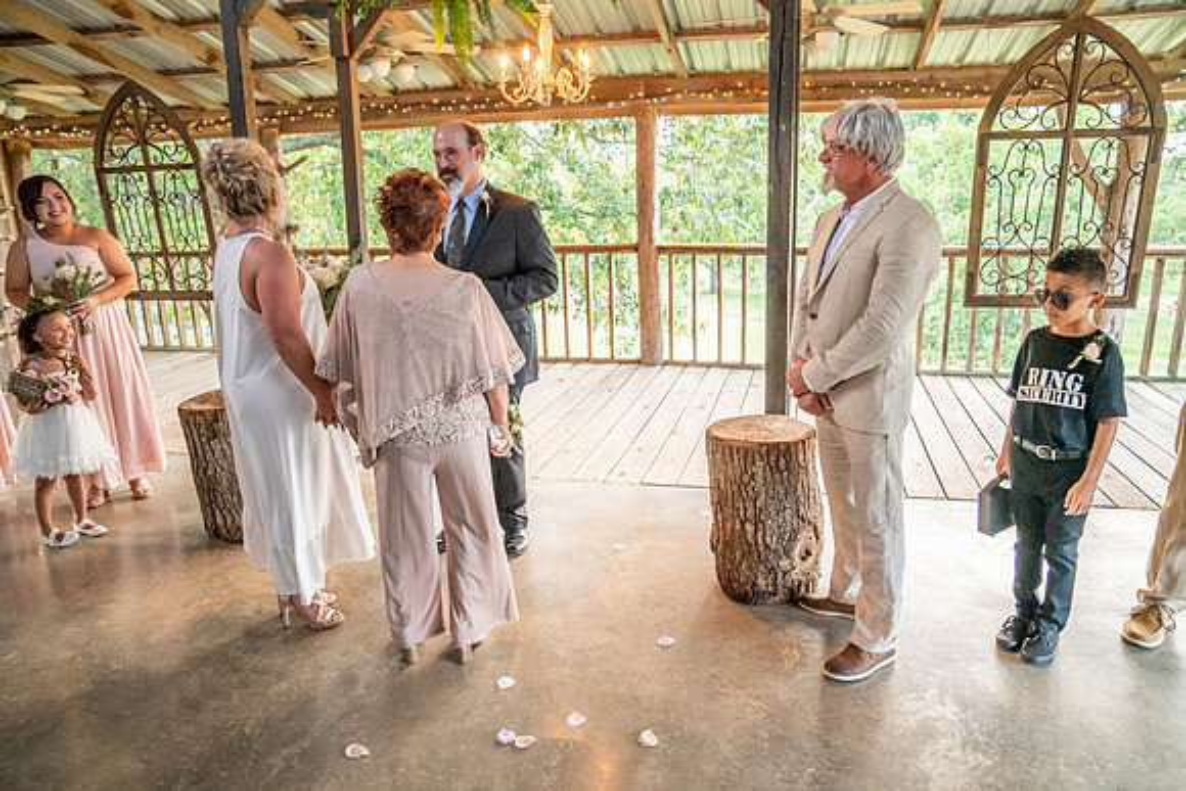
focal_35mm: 24
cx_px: 593
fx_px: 791
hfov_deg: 73.7
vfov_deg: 53.2
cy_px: 396
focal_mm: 24
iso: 3200
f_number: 4.5
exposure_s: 1/160
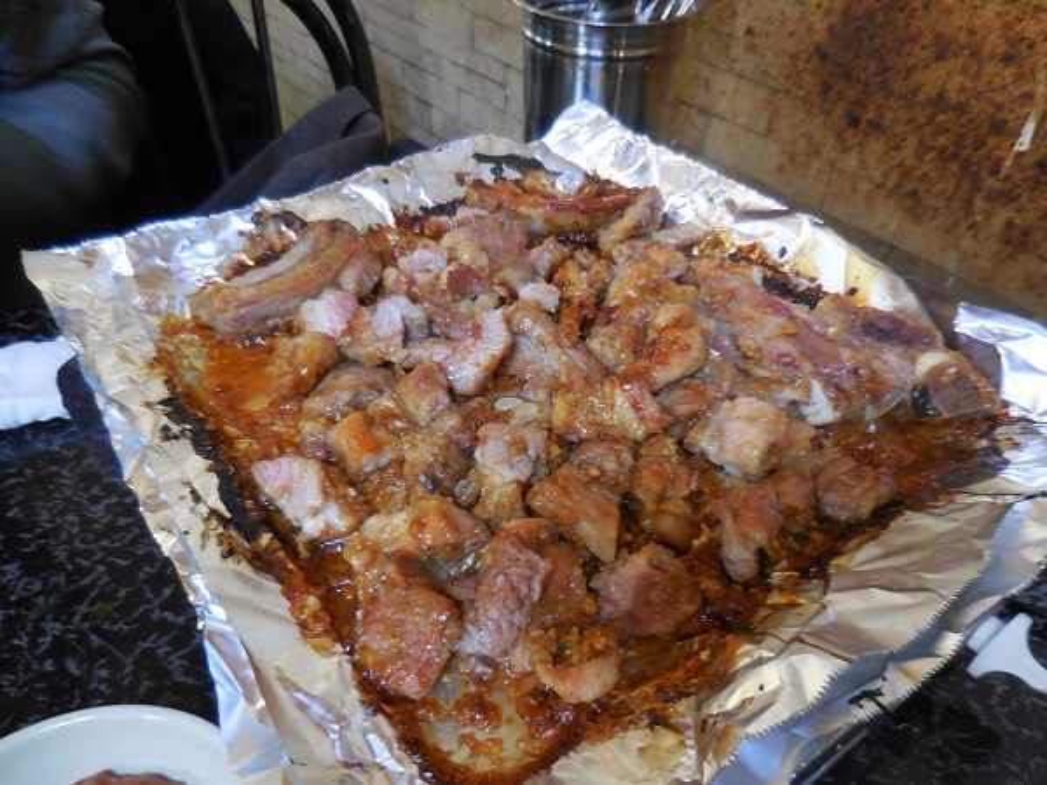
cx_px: 524
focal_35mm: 25
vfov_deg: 54.9
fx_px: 756
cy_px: 392
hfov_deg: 69.4
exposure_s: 1/13
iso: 400
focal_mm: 4.5
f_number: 3.3
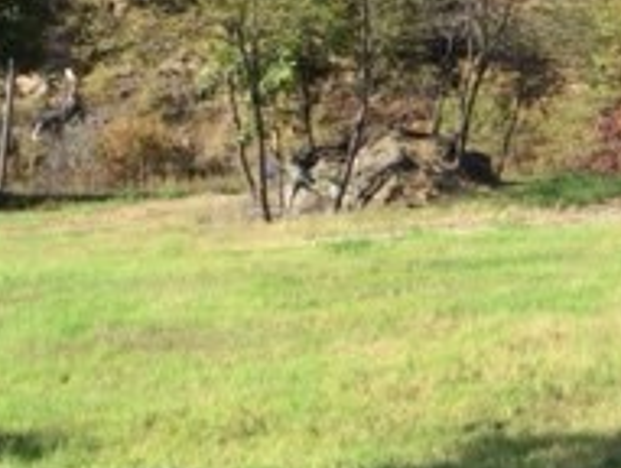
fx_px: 1743
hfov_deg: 18.4
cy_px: 146
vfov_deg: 15.3
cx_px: 875
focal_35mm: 97
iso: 32
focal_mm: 4.15
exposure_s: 1/1053
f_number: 2.2
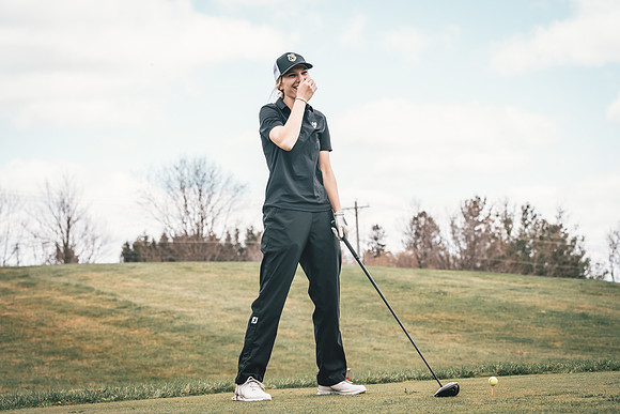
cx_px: 312
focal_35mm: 99
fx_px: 1698
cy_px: 200
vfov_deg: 13.9
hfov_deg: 20.7
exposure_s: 1/1000
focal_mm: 95
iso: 640
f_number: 6.3
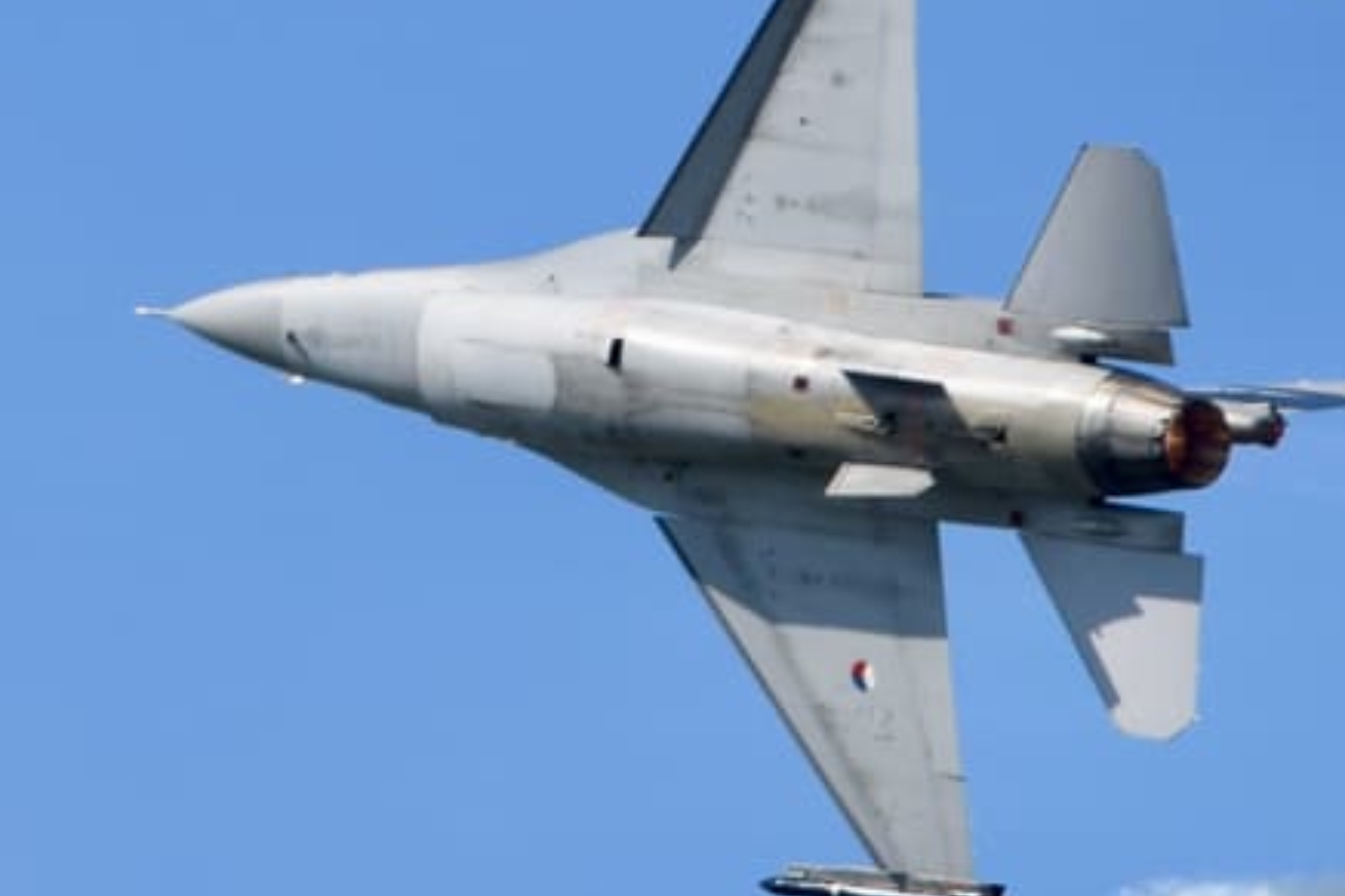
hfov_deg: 8.9
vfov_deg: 5.9
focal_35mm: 231
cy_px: 380
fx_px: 8617
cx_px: 825
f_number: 7.1
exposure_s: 1/800
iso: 200
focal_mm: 105
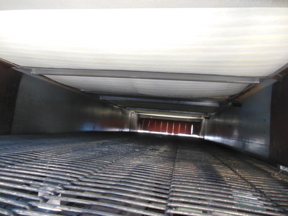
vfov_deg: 54.9
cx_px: 144
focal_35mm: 25
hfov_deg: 69.4
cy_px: 108
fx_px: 208
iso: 400
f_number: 3.2
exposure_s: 1/30
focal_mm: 4.5
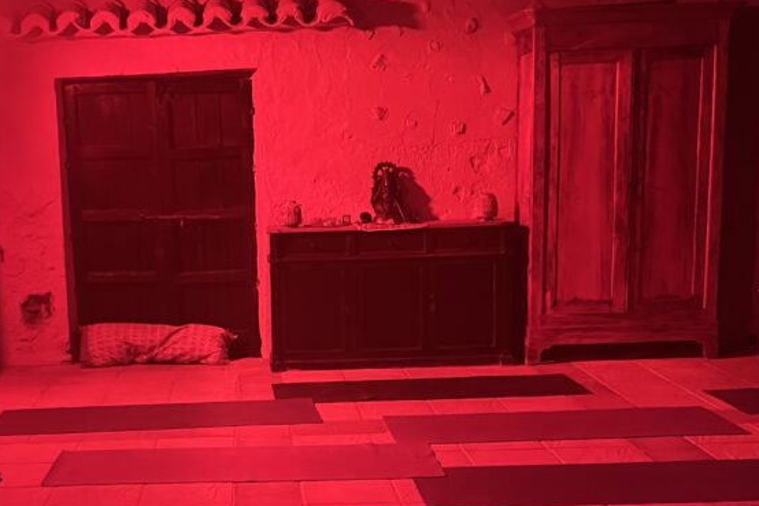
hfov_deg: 38.6
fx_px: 1054
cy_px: 380
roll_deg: -1.8
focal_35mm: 50
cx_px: 192
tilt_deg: -12.4
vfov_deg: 26.6
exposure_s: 1/25
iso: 800
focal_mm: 5.1
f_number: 1.6
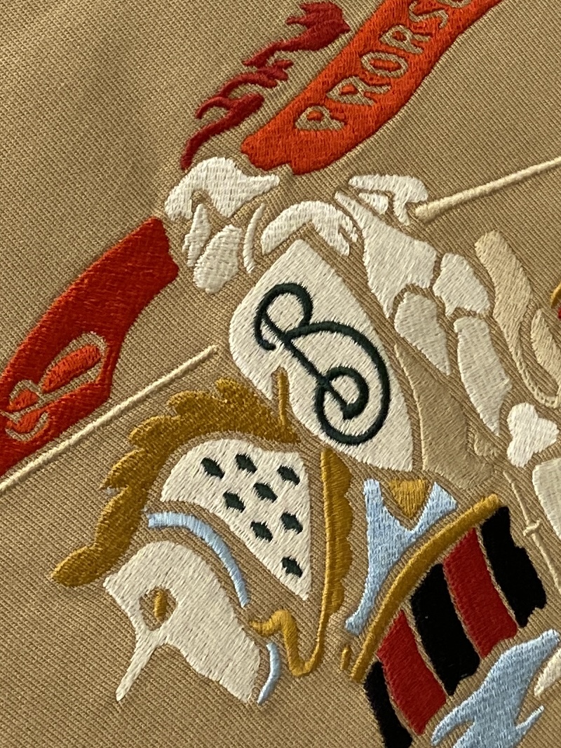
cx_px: 280
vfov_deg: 67.3
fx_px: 562
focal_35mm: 26
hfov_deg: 53.1
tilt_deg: -12.5
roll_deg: +35.3
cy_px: 374
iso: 100
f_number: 1.8
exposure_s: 1/121
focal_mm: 4.25
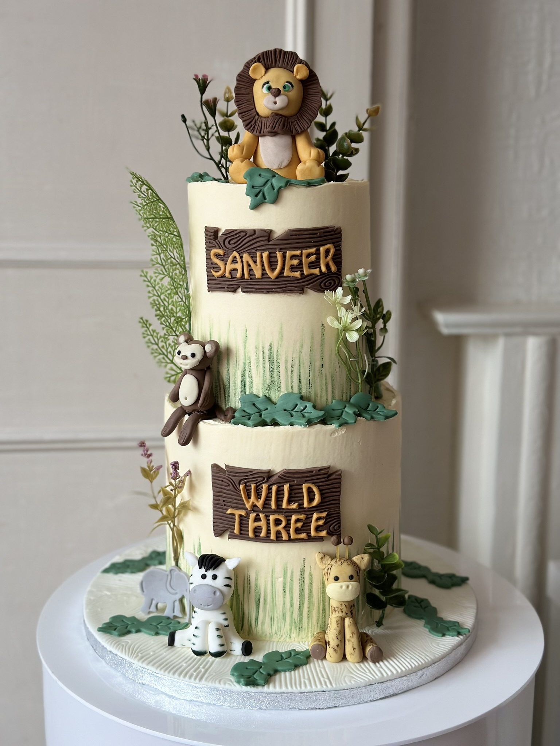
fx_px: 1035
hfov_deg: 30.3
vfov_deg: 39.7
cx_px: 280
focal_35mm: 48
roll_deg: +0.4
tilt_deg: -10.9
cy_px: 373
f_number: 1.78
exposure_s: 1/60
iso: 160
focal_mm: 6.86
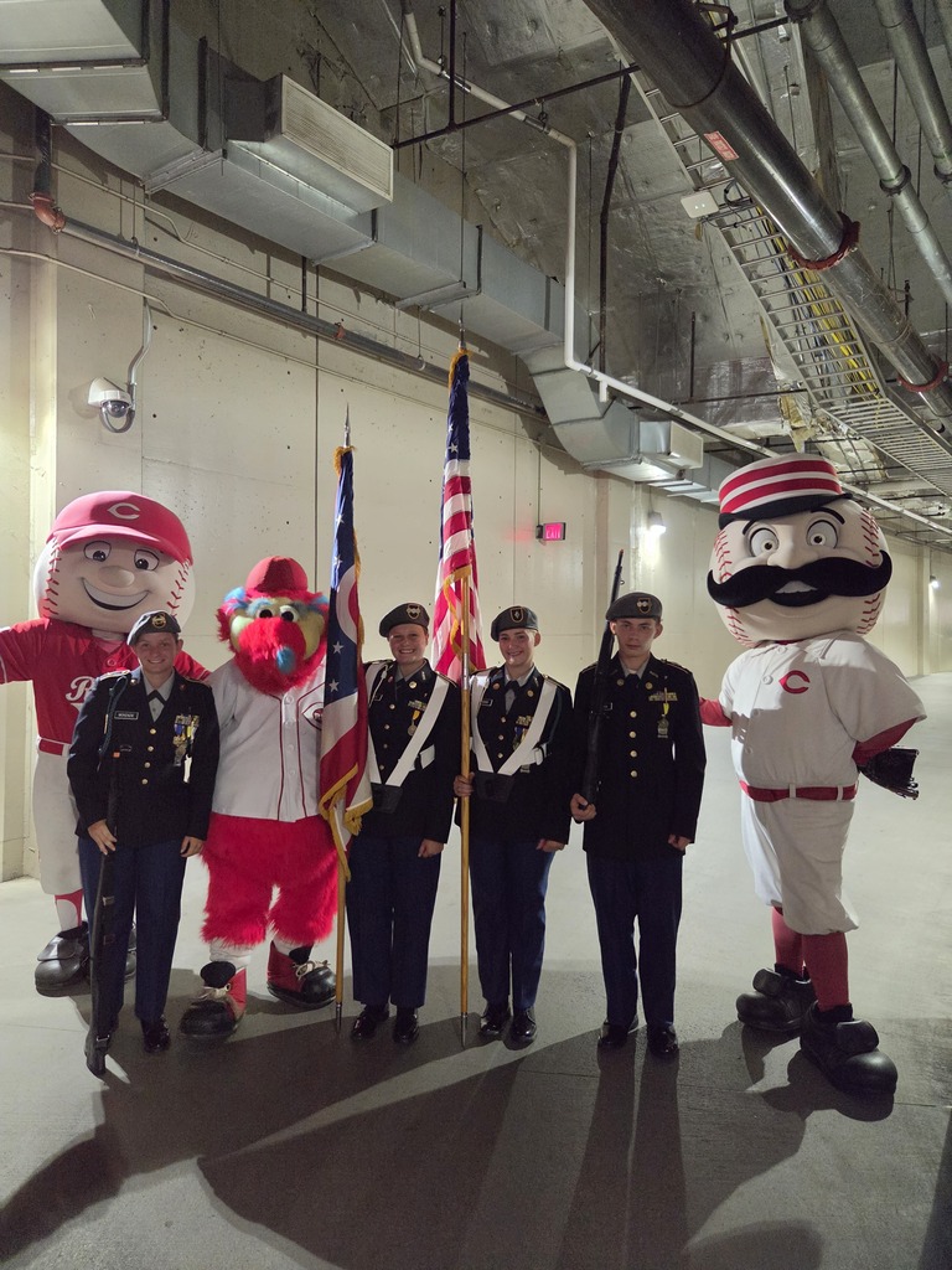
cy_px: 635
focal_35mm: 23
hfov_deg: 58.9
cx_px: 476
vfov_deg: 73.9
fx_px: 843
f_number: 1.8
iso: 1600
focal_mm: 5.4
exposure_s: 1/120
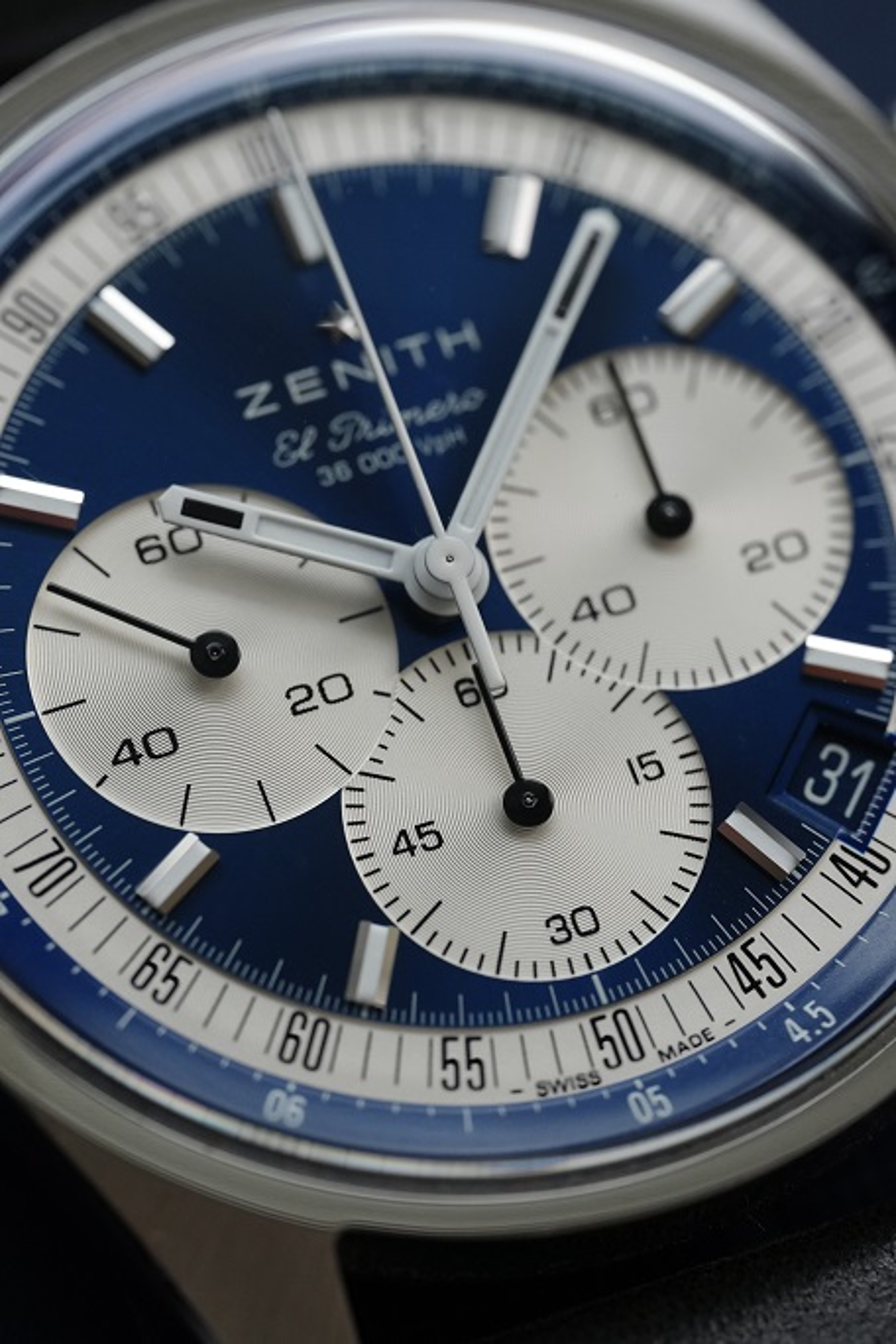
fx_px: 3920
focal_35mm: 105
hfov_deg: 13.0
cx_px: 448
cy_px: 672
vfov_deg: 19.5
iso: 2000
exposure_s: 1/250
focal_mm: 105
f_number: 5.6
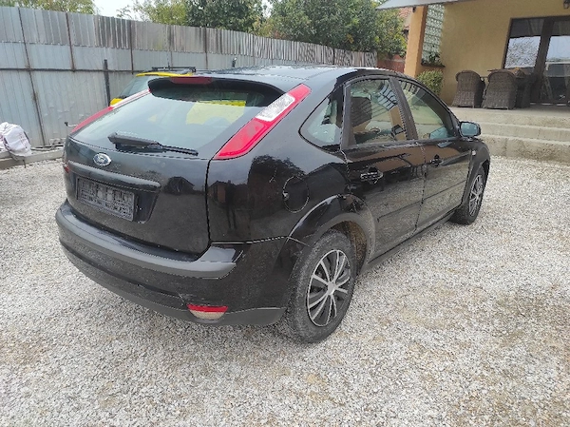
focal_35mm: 25
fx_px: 411
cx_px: 285
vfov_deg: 54.8
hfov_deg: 69.4
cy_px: 214
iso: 100
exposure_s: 1/101
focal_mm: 5.43
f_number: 1.89
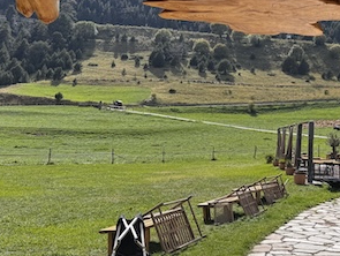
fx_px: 511
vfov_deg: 28.0
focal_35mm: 52
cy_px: 99
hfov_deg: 35.8
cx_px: 262
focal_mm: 6.76
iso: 80
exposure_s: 1/2604
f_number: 1.78
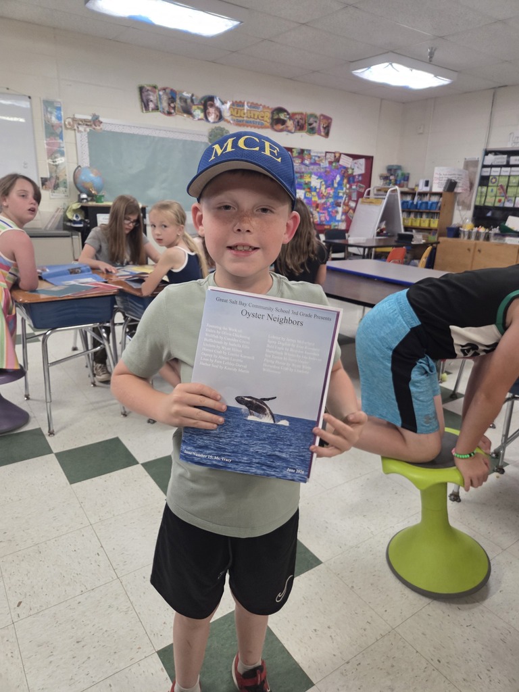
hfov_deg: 58.9
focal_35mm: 23
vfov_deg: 73.9
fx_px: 460
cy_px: 346
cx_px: 260
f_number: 1.8
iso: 640
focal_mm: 5.4
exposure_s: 1/120
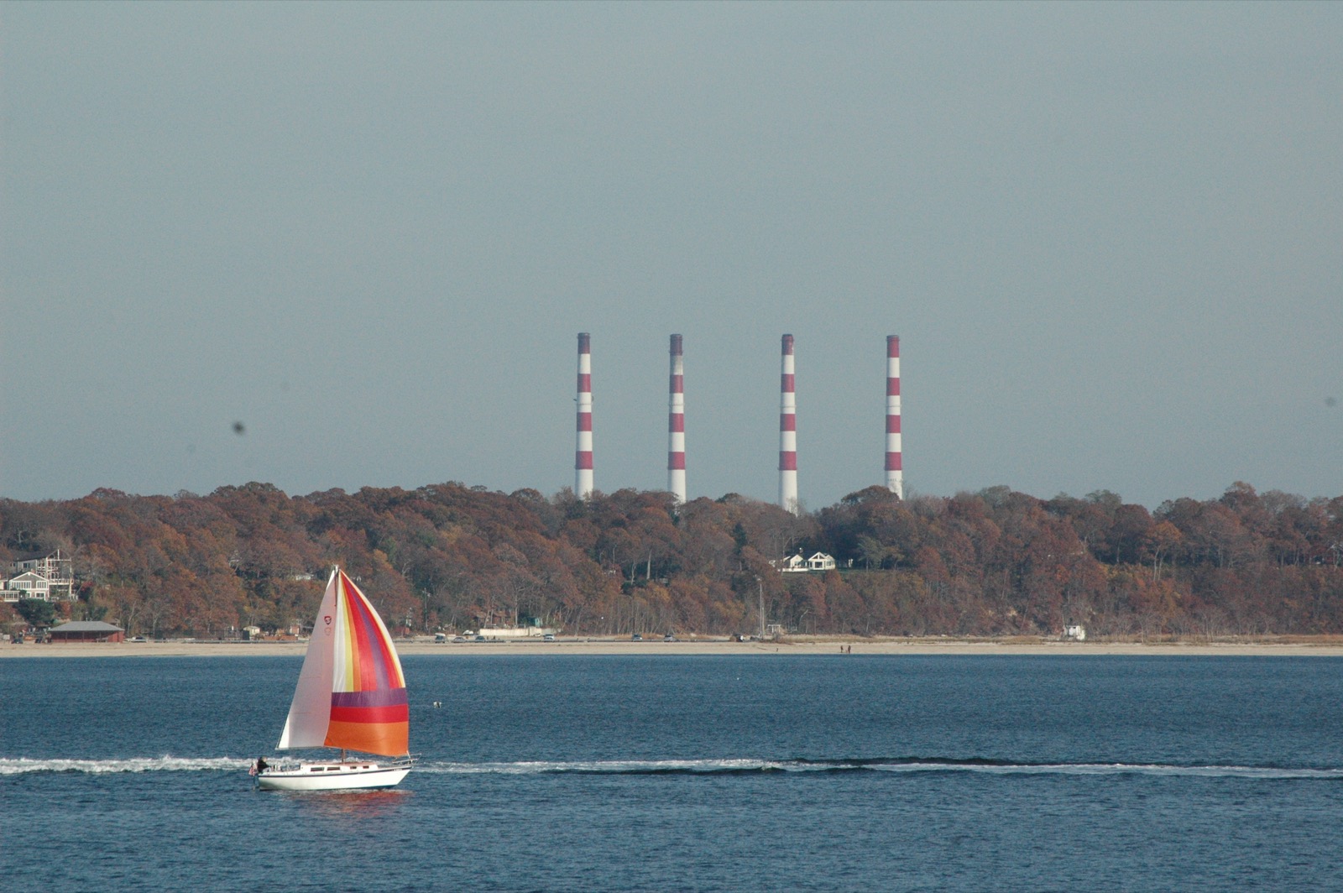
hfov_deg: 6.9
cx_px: 672
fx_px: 11182
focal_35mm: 300
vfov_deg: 4.6
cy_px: 446
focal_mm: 200
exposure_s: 1/1600
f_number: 11
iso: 1250
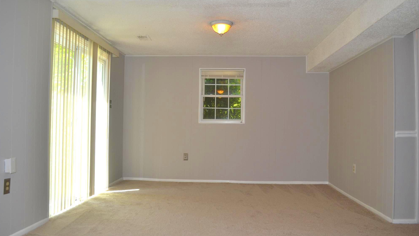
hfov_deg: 66.1
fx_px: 322
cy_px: 114
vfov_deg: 40.2
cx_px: 206
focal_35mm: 29
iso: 220
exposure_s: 1/125
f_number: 4
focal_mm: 18
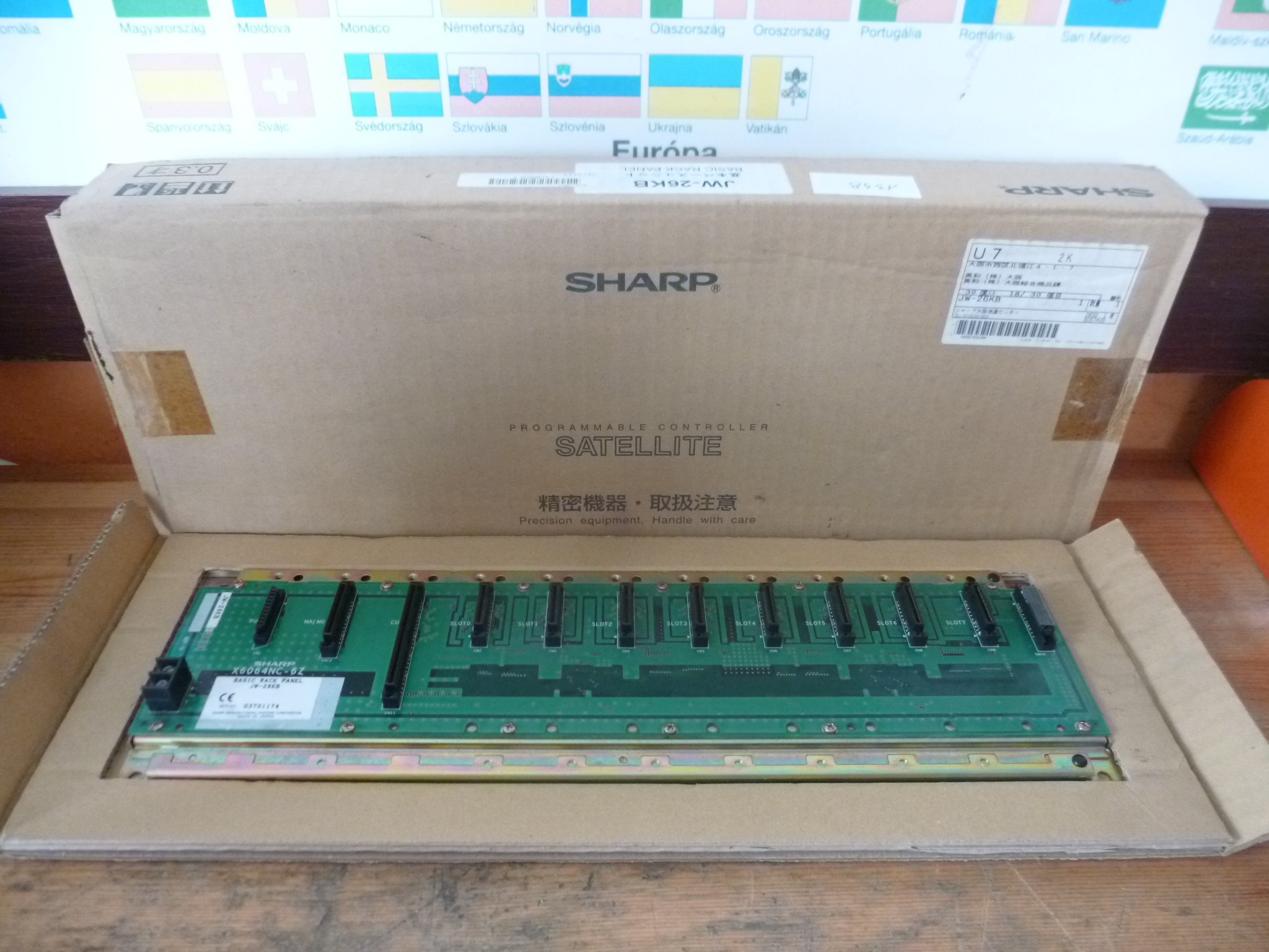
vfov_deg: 54.9
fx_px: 916
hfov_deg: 69.4
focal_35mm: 25
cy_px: 476
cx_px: 634
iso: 400
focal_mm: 4.5
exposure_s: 1/30
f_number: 3.1
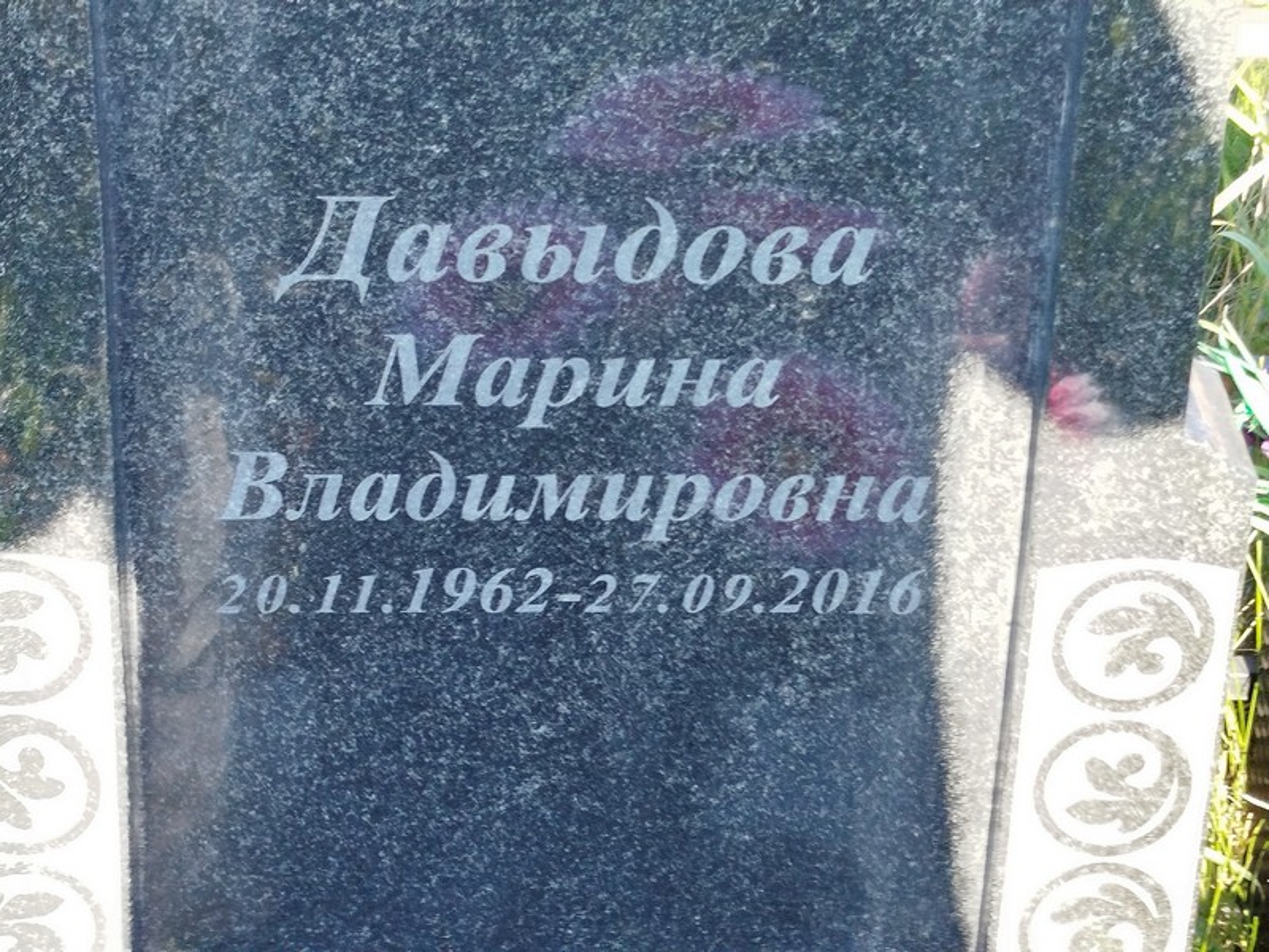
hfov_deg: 58.4
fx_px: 1136
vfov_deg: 45.4
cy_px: 476
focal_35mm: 31
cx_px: 634
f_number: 1.7
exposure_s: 1/100
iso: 80
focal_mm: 5.31
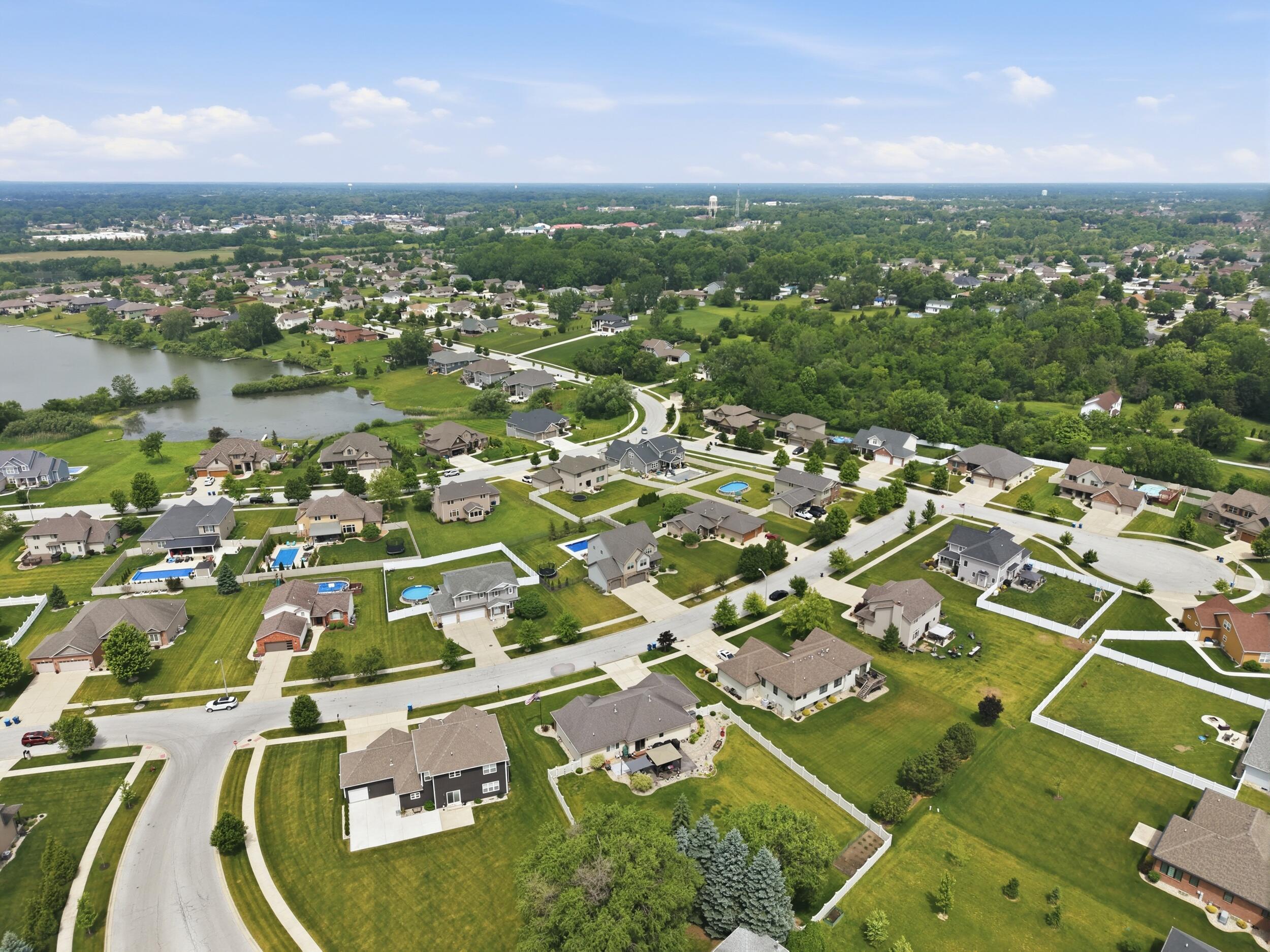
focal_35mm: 24
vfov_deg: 56.8
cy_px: 476
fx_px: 881
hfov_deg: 71.6
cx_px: 635
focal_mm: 8.7
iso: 150
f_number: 1.8
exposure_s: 1/6000
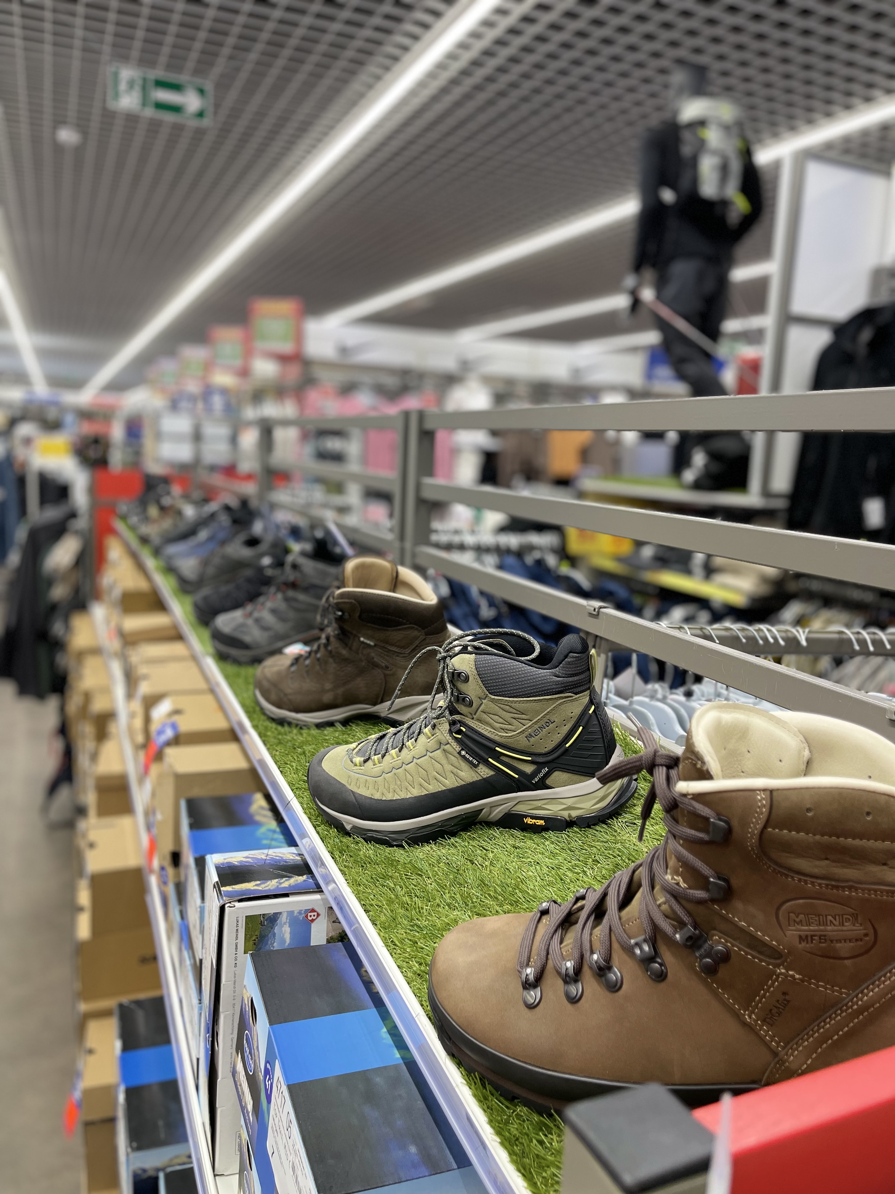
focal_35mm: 26
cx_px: 448
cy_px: 597
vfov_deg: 67.3
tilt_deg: -10.9
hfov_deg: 53.1
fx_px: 896
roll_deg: -2.3
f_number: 1.6
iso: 80
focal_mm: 5.1
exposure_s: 1/100
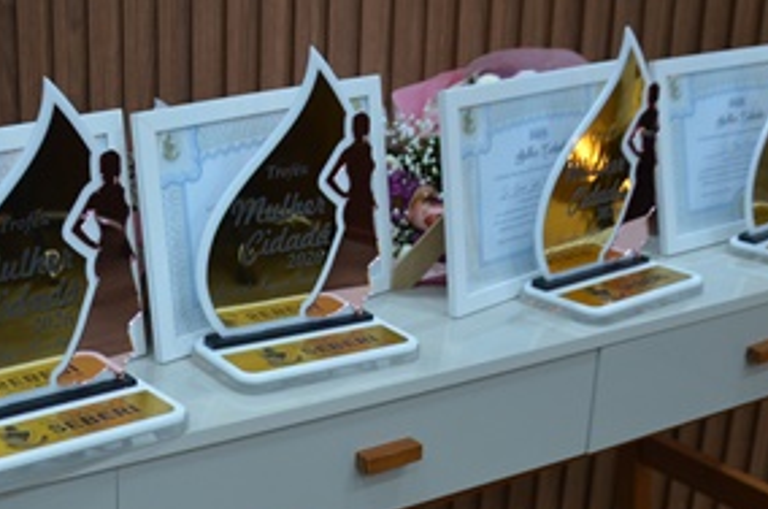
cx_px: 105
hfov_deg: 18.2
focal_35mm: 111
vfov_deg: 12.3
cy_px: 264
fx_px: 2364
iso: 720
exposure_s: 1/60
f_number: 4.5
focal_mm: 35
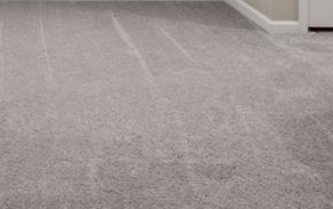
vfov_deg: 20.1
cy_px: -147
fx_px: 454
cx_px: 19
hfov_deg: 37.1
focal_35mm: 50
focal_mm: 14
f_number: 7.1
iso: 400
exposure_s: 1/8
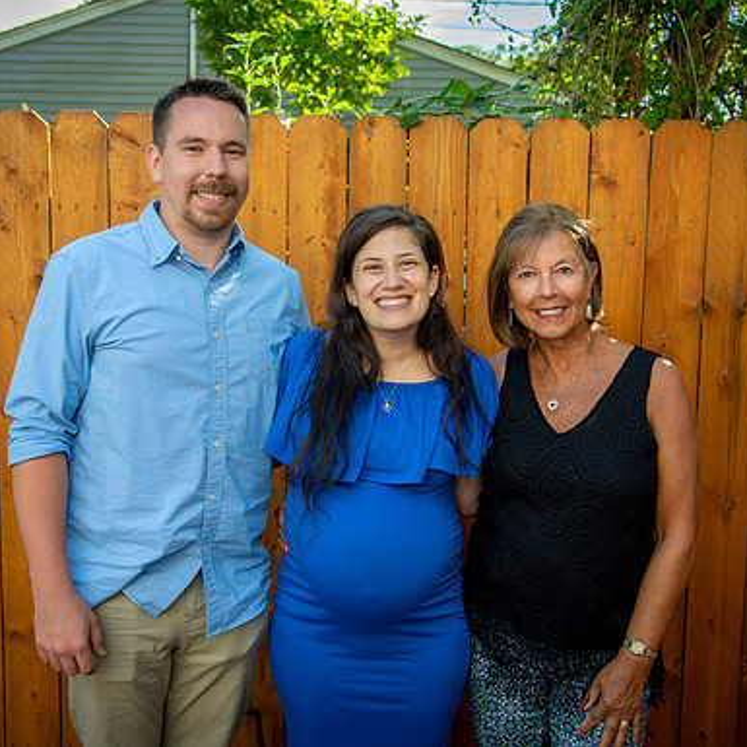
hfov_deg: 40.9
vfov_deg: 40.9
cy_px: 374
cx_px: 343
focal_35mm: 41
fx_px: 1001
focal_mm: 32
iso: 125
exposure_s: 1/320
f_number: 4
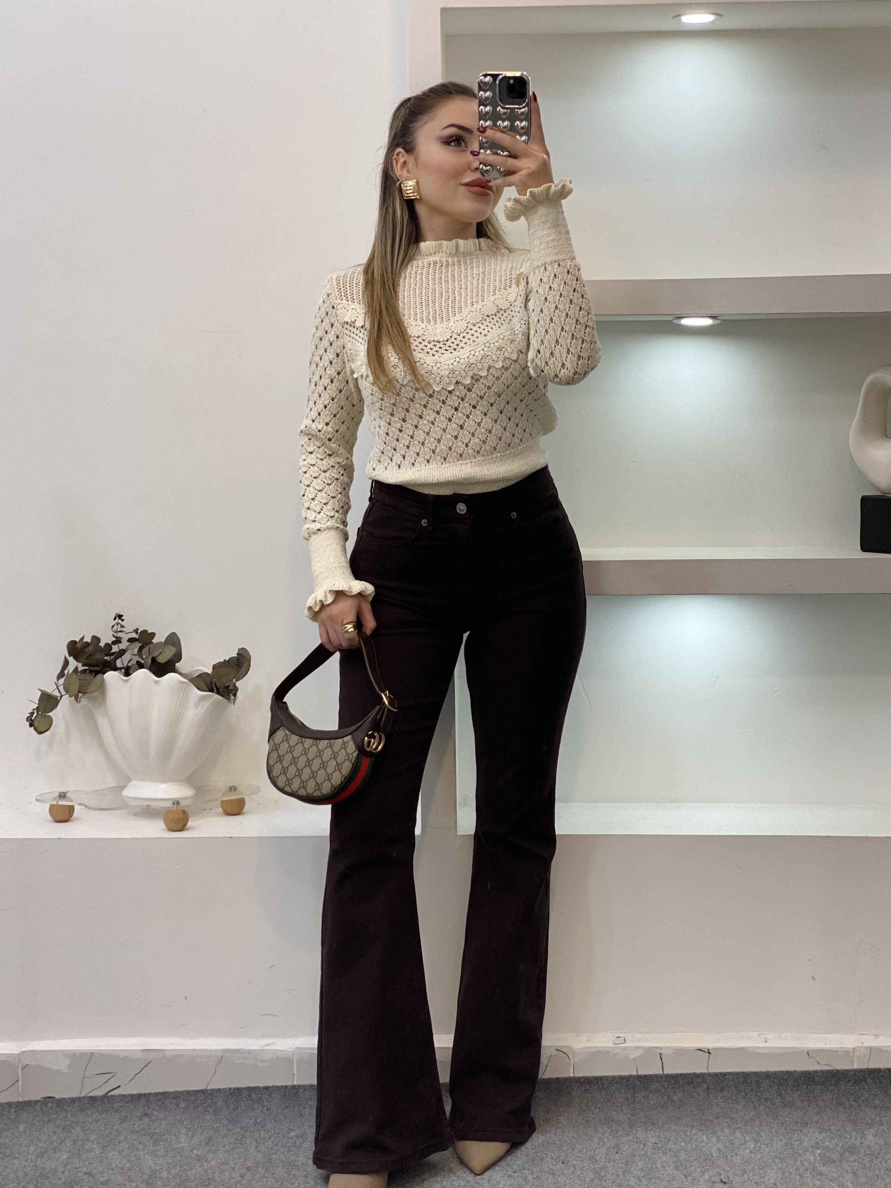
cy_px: 616
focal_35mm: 56
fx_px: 1922
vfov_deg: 34.3
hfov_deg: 26.1
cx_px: 451
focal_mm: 6
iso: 80
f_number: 2
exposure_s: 1/100
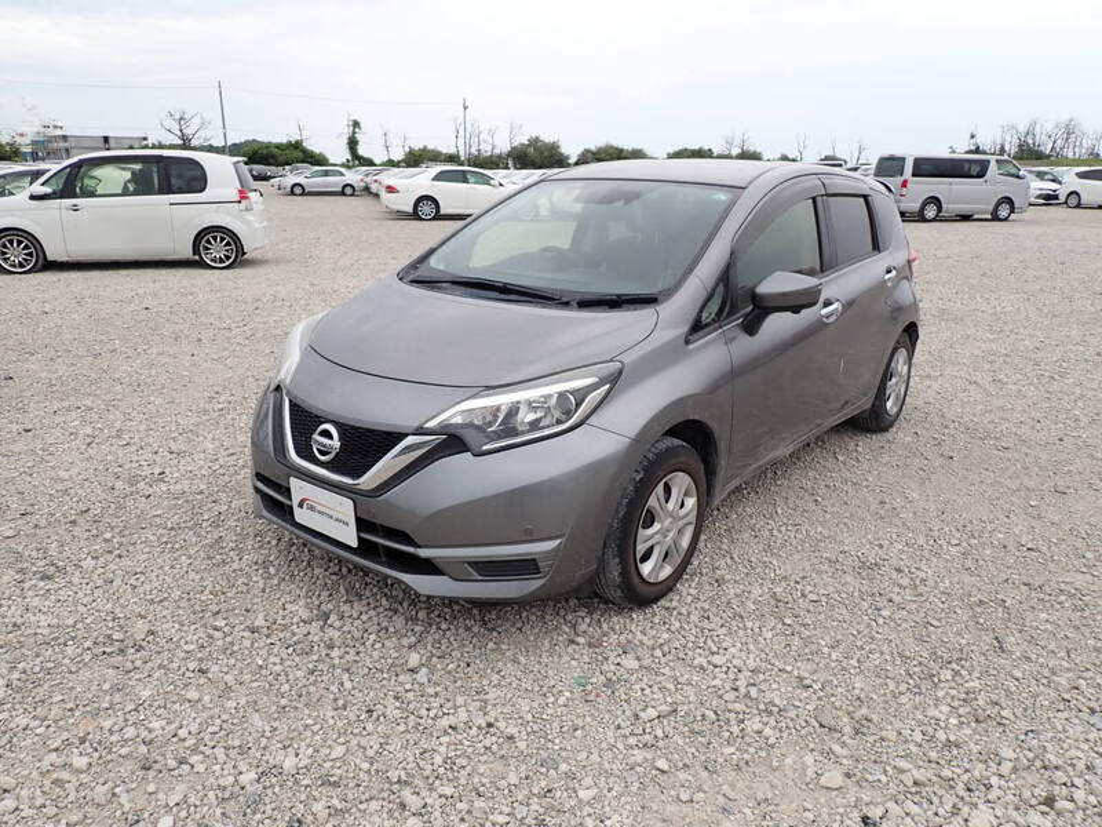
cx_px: 551
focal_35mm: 25
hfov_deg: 69.4
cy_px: 414
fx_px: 796
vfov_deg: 54.9
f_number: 2.8
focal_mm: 4.5
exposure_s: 1/500
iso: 100
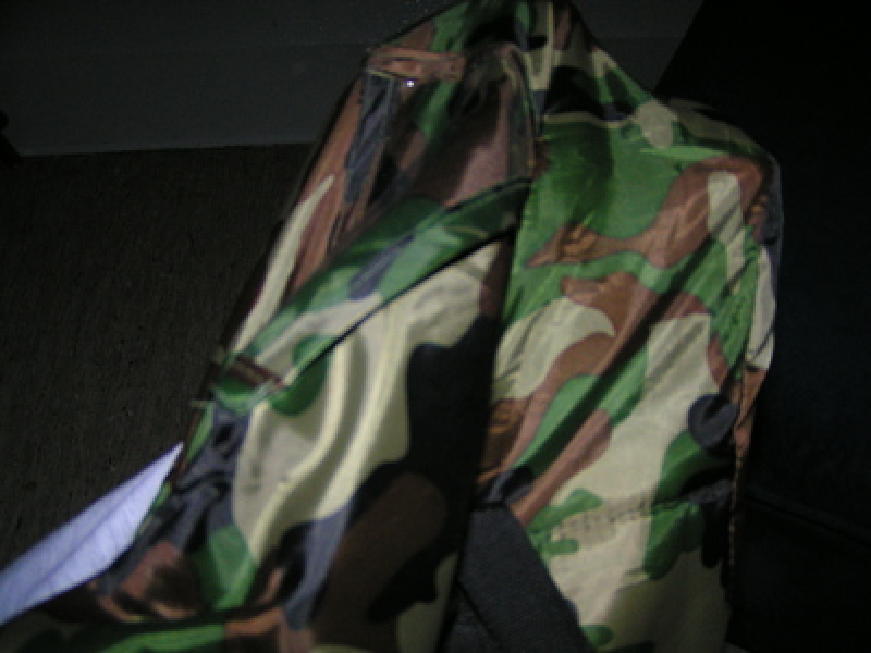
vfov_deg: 37.7
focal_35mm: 38
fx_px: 956
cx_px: 436
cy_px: 326
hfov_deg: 49.0
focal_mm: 5.8
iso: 200
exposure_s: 1/40
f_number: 2.8
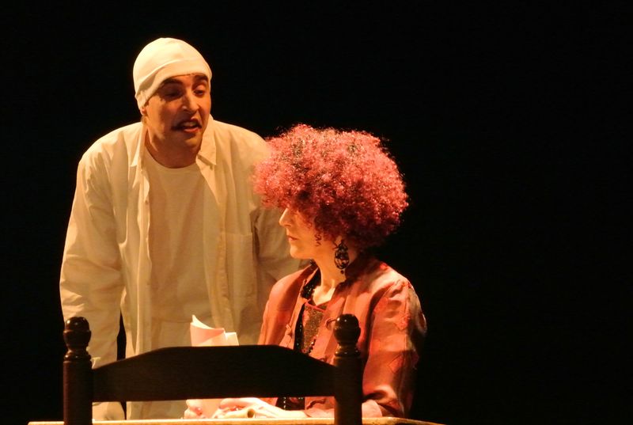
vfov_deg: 5.9
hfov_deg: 8.8
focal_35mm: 233
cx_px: 316
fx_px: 4105
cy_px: 212
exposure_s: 1/60
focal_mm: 86.5
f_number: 13
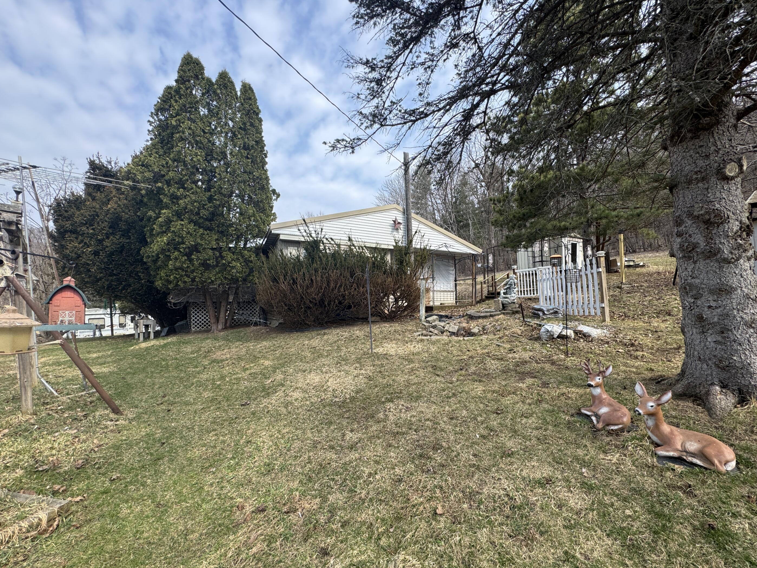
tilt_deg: +1.1
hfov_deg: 98.1
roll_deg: -0.1
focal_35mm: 15
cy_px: 302
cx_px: 397
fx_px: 328
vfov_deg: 81.6
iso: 50
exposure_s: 1/620
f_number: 2.2
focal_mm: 2.22
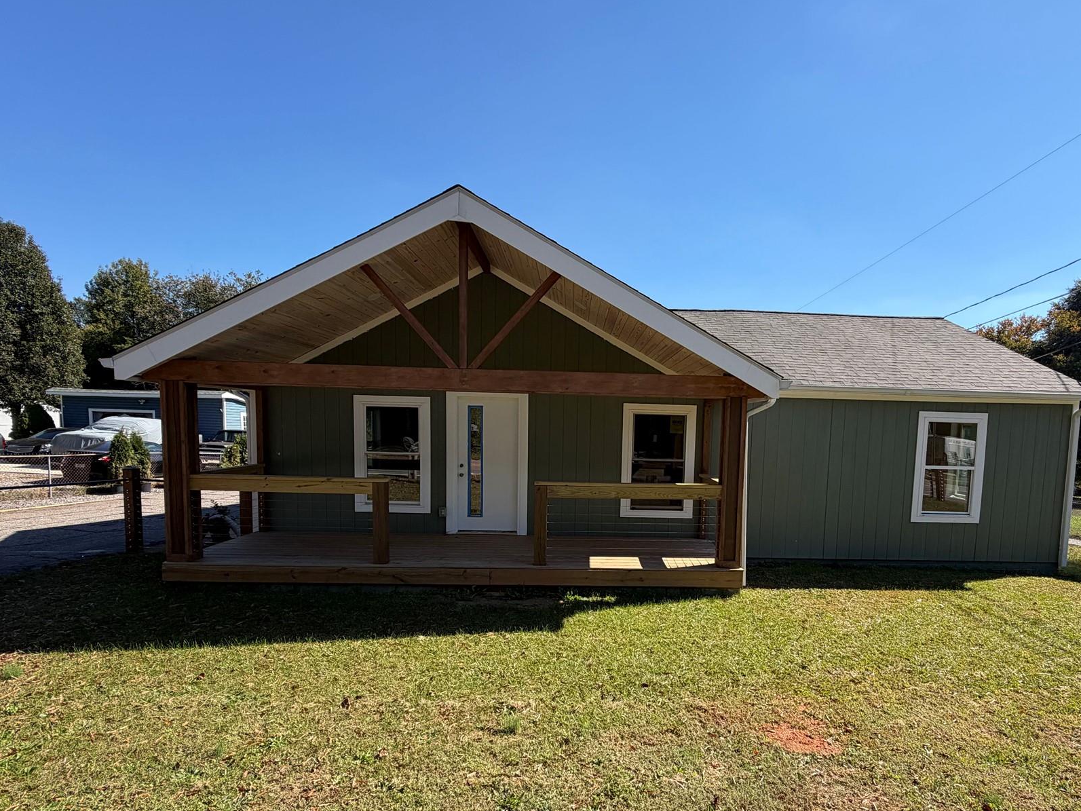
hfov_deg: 87.3
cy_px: 474
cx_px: 607
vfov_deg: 71.1
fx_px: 562
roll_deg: -1.1
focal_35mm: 18
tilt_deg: -4.4
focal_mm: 2.22
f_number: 2.2
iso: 32
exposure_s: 1/770
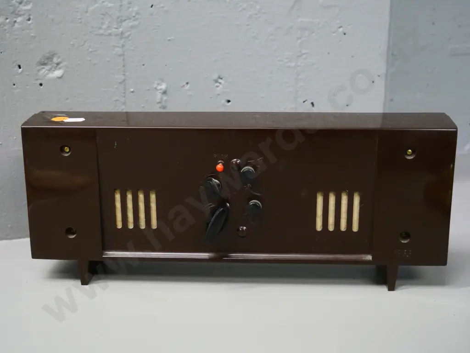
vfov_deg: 31.5
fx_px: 625
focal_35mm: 46
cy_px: 176
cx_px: 235
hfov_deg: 41.2
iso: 3200
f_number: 4.3
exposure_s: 1/100
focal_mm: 23
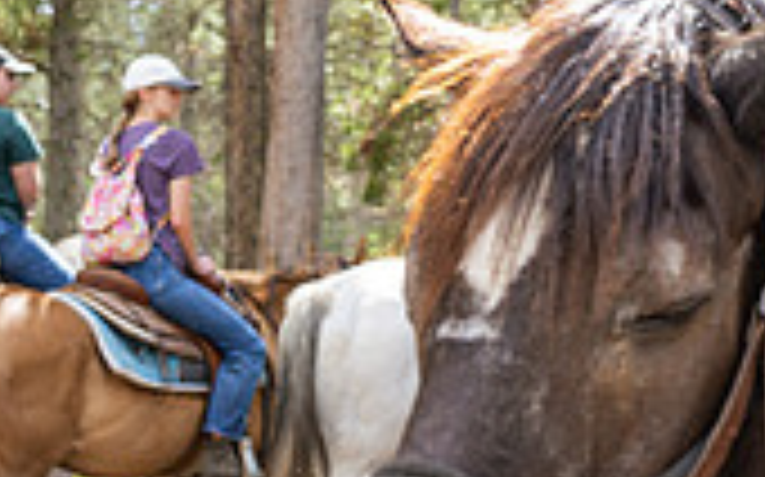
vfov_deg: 12.8
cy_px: 134
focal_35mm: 102
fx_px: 2125
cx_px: 863
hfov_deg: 19.5
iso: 100
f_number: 2.8
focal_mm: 28
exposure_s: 1/400
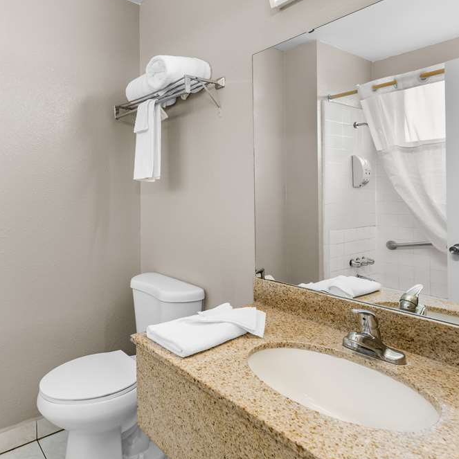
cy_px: 225
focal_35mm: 21
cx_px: 154
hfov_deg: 70.1
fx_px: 315
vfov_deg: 72.1
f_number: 8
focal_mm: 16
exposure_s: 1/1.67
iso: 200
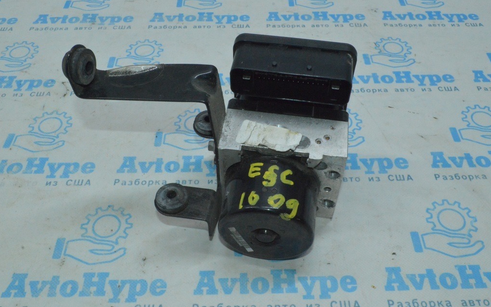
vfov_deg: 33.2
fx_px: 516
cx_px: 246
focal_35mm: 39
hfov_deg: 50.9
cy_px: 146
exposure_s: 1/60
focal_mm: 25
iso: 5600
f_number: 25
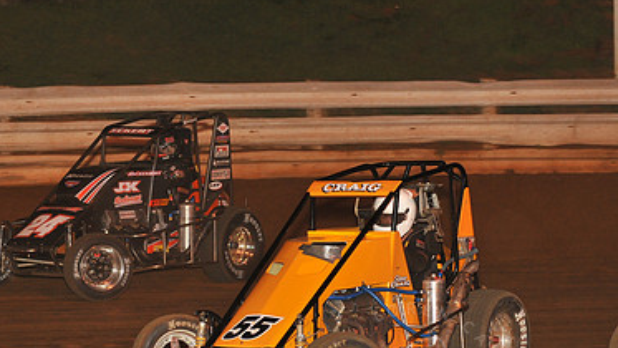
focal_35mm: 140
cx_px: 411
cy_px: 249
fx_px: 2295
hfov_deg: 15.3
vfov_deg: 8.7
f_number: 6.3
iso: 1000
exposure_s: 1/320
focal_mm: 86
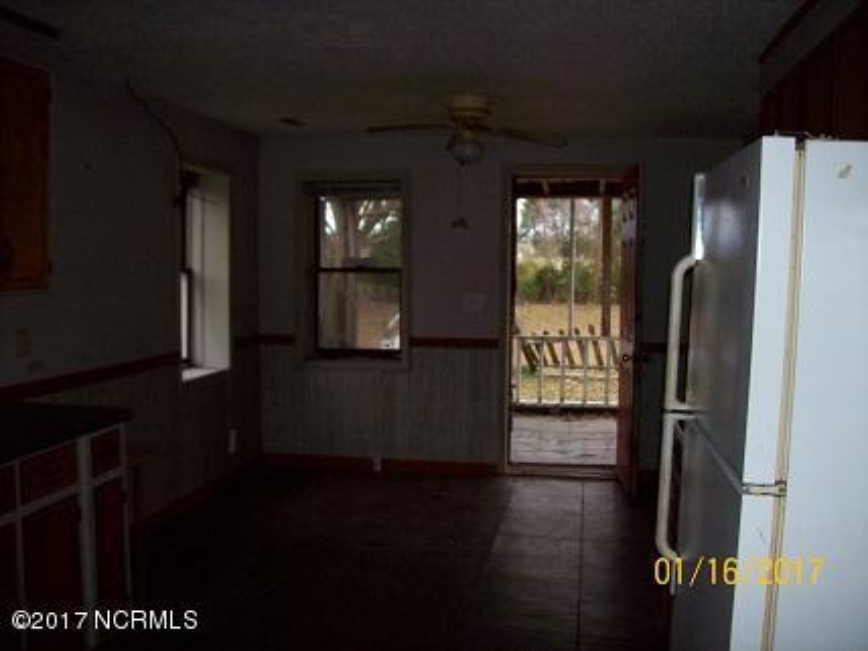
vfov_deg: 39.7
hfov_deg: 51.4
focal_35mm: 36
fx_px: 903
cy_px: 326
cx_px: 434
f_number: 2.7
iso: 80
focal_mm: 6
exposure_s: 1/64
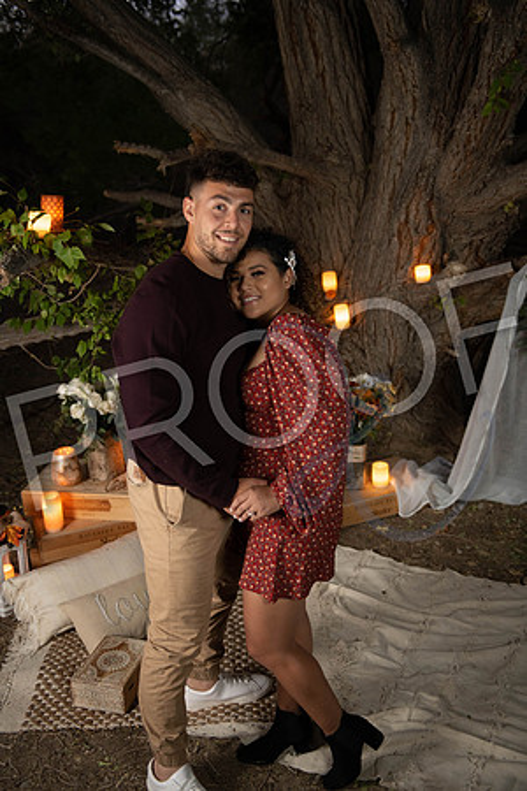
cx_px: 264
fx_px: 834
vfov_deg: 50.7
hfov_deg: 35.1
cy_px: 396
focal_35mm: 38
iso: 640
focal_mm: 38
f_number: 2.8
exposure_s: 1/60
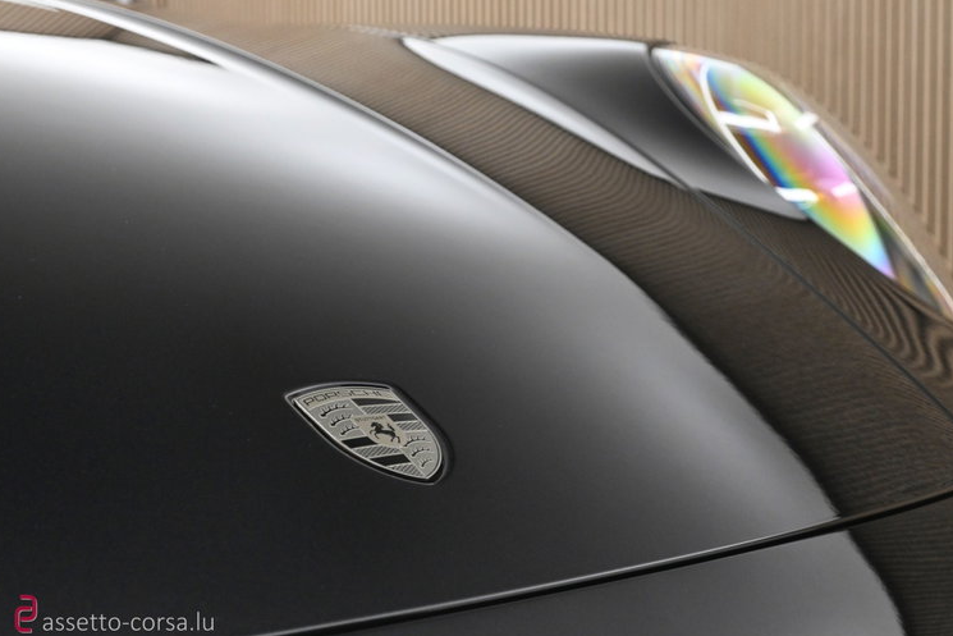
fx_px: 1840
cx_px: 474
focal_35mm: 70
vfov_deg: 19.6
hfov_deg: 29.0
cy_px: 316
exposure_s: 1/80
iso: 2000
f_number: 6
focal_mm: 45
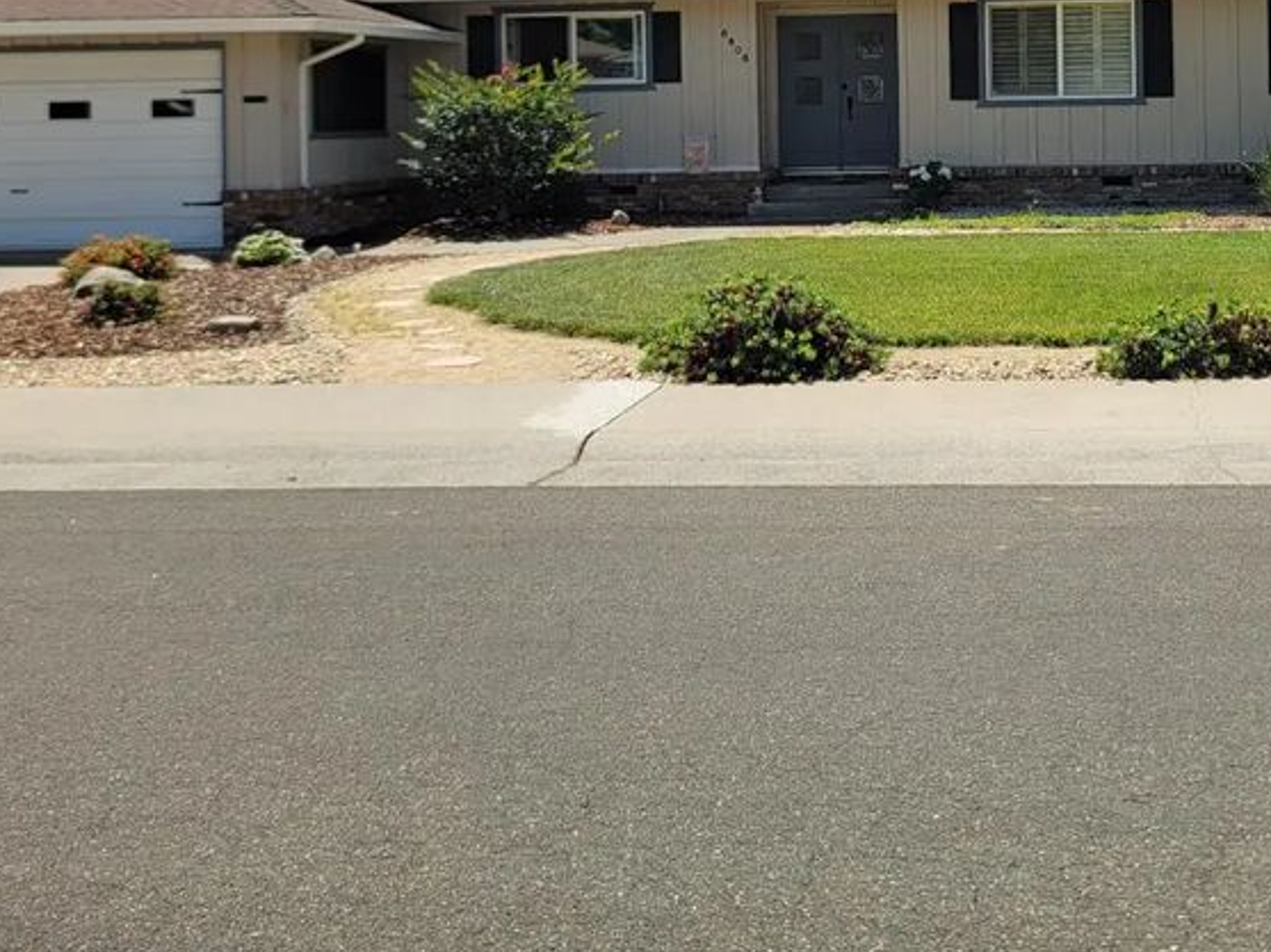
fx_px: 1688
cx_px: 865
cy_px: 132
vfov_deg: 30.4
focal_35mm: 46
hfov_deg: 40.7
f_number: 1.8
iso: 20
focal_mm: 7
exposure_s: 1/861
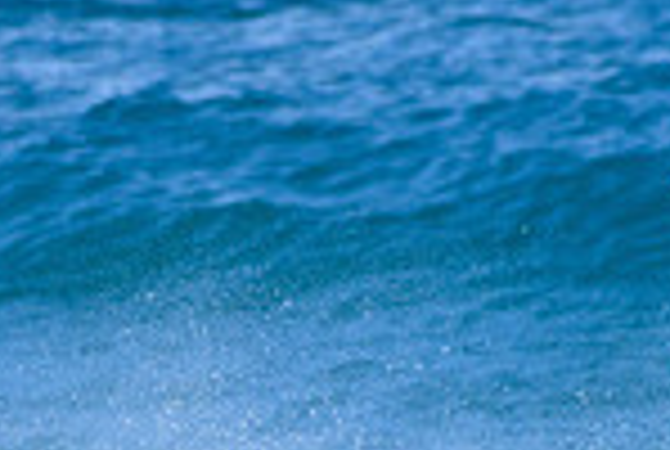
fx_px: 54341
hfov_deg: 0.7
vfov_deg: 0.5
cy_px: 749
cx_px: 418
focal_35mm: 2914
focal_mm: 500
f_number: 5.6
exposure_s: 1/2000
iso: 450
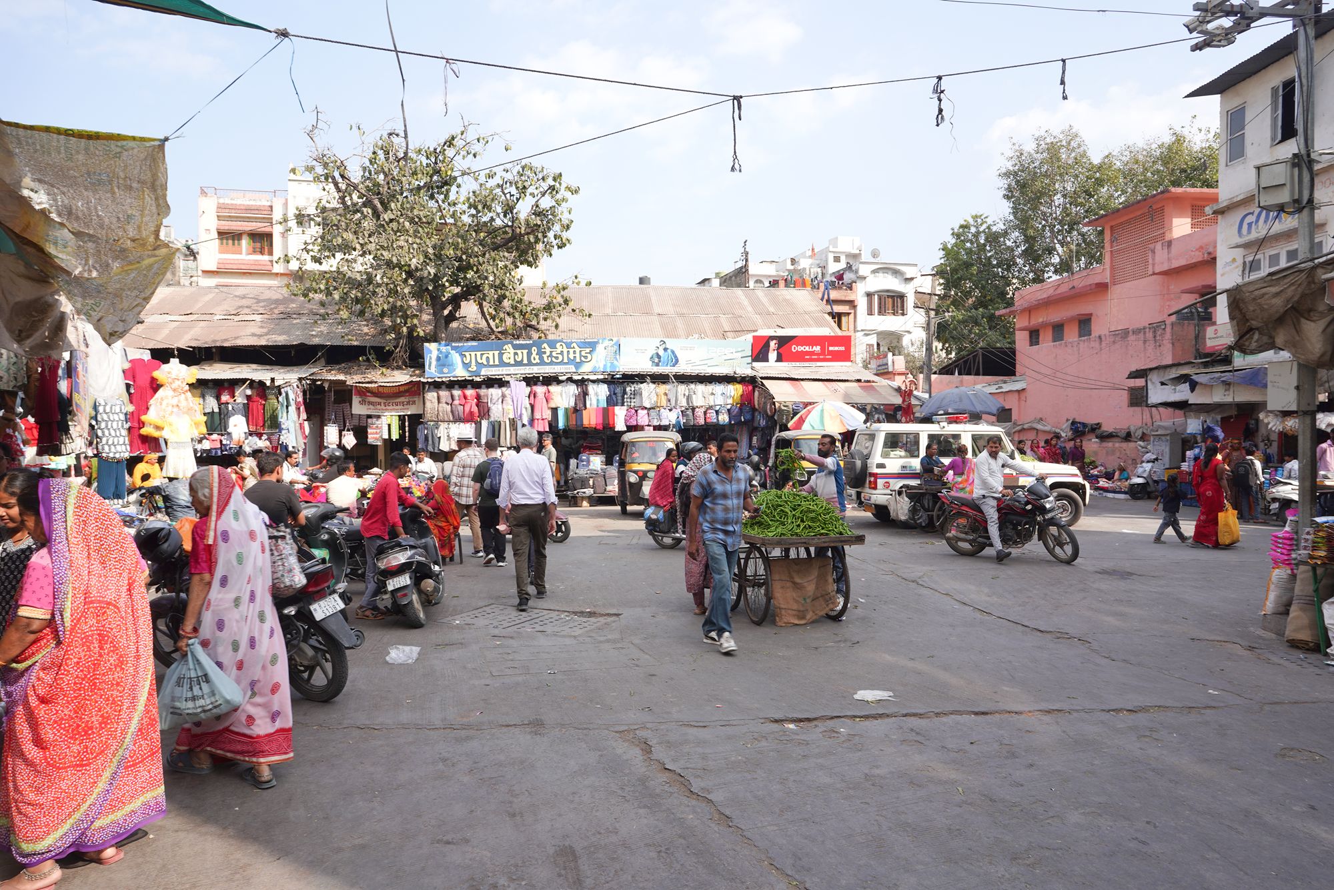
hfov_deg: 73.7
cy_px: 445
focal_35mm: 24
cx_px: 667
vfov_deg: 53.1
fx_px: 889
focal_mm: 24
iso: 100
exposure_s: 1/100
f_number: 11
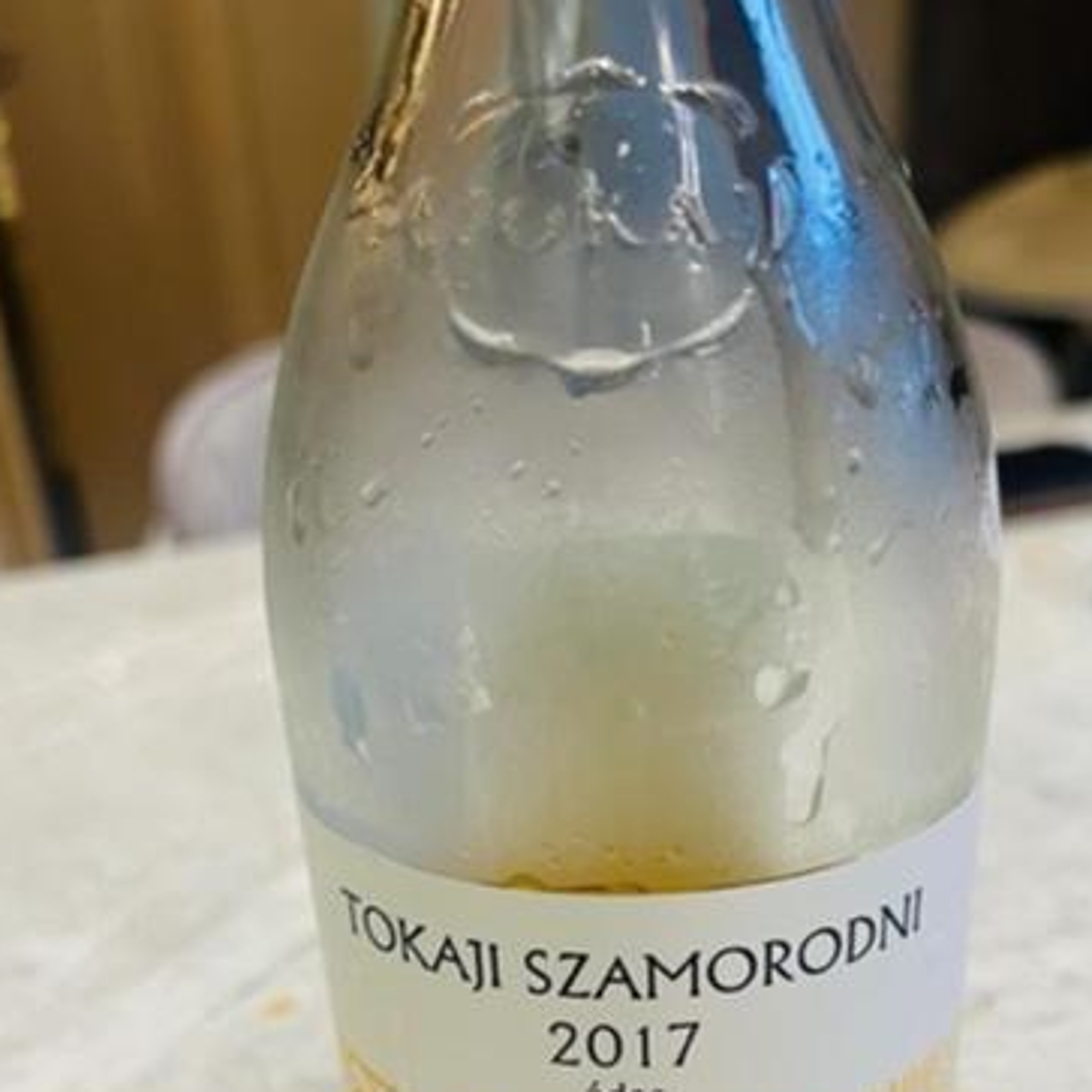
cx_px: 617
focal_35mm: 38
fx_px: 1356
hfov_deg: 43.8
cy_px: 878
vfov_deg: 41.9
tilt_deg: -28.3
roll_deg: +4.1
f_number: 1.5
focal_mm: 5.7
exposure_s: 1/74
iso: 125
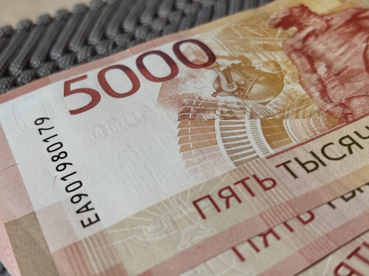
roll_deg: +0.5
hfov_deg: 36.8
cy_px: 138
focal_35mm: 52
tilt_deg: -40.1
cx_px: 184
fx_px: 554
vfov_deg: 28.0
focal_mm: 5.96
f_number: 1.6
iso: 64
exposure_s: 1/60
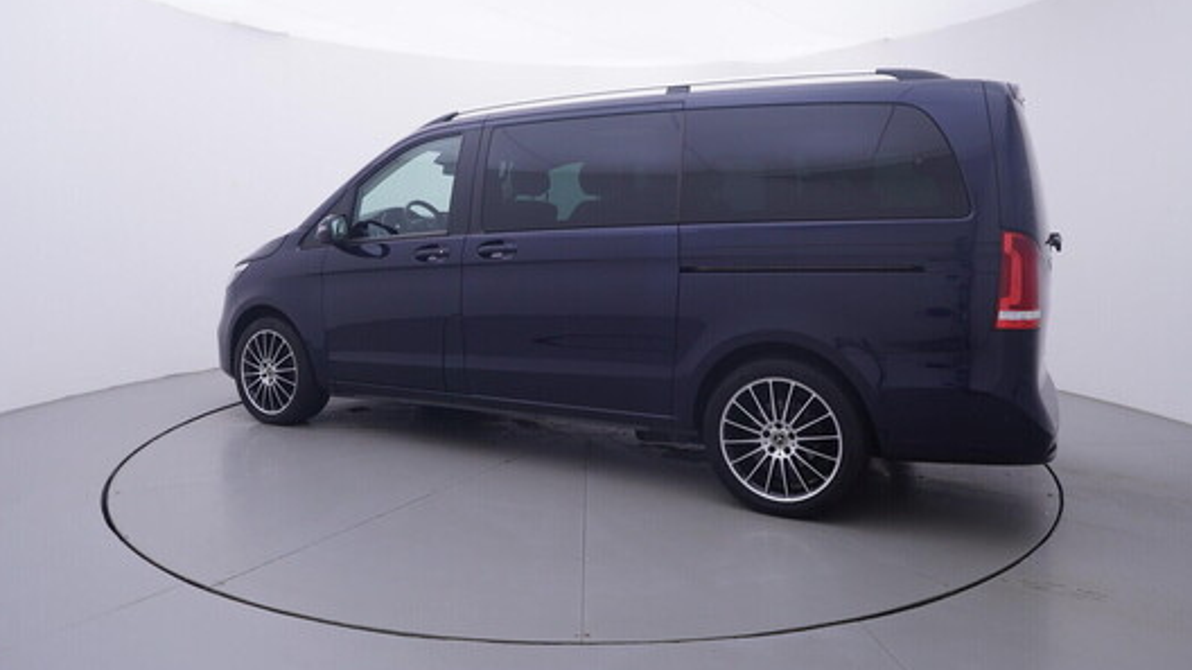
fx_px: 776
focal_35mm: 25
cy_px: 276
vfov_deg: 46.5
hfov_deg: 75.1
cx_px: 595
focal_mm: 15
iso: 200
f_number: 5
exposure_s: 1/80
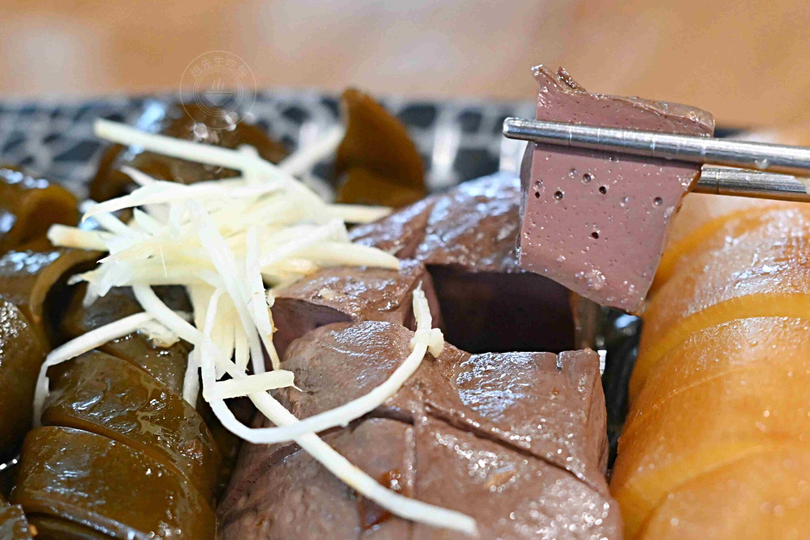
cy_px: 317
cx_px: 502
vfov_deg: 14.2
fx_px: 2160
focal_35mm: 96
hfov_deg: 21.2
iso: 2800
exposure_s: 1/200
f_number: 3.2
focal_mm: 50
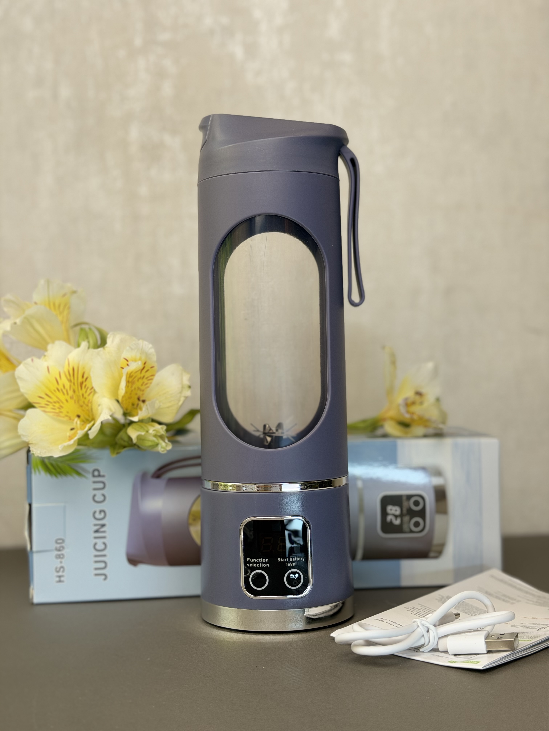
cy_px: 366
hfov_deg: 30.3
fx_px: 1015
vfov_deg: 39.7
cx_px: 274
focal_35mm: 48
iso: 80
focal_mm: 6.76
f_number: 1.78
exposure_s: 1/475
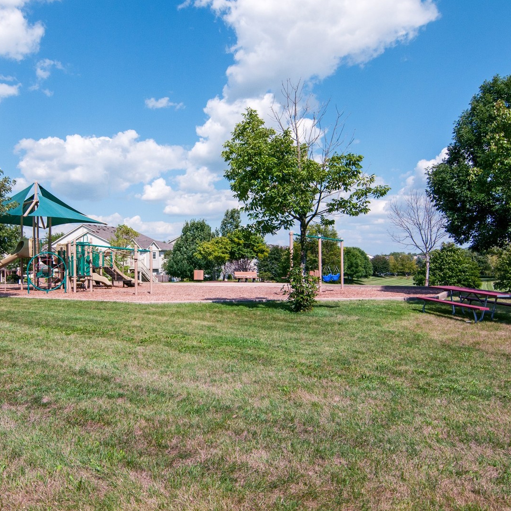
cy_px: 256
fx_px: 451
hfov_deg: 58.0
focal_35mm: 27
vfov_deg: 59.1
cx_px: 179
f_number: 8
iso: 200
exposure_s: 1/1250
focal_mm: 14
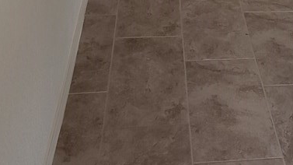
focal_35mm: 77
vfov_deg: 13.4
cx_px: 259
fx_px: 598
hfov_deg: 26.7
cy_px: -168
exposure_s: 1/60
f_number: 2.4
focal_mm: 4.3
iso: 64
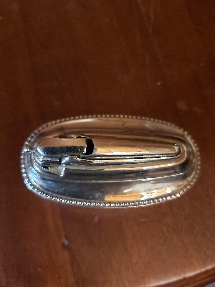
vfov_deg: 63.4
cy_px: 154
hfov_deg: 49.7
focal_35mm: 28
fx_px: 232
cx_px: 110
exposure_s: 1/25
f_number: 1.7
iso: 800
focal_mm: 3.92
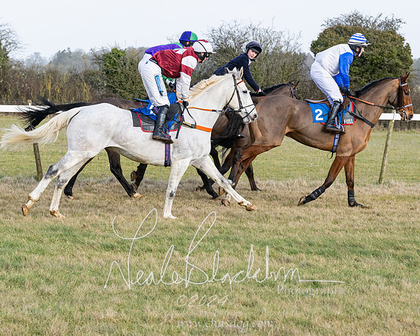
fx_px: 1725
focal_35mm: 139
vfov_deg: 11.1
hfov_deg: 13.9
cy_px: 172
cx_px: 171
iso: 400
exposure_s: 1/1250
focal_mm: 70
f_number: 5
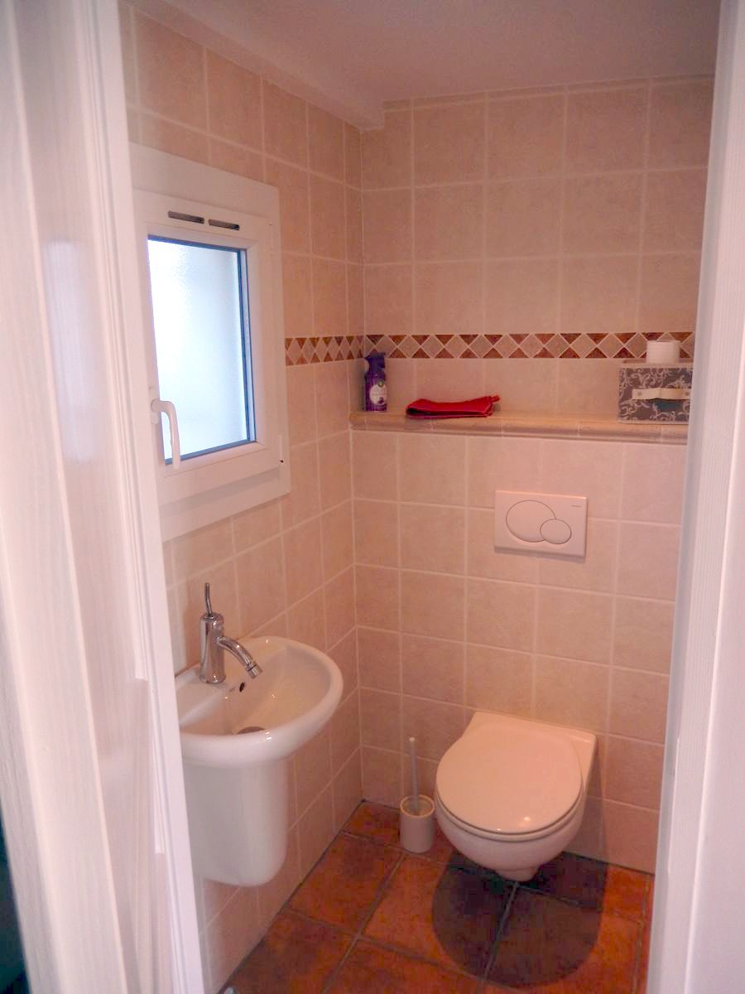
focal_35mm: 25
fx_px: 717
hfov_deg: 54.9
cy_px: 497
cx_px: 372
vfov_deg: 69.4
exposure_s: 1/30
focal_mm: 4.5
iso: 125
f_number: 3.4
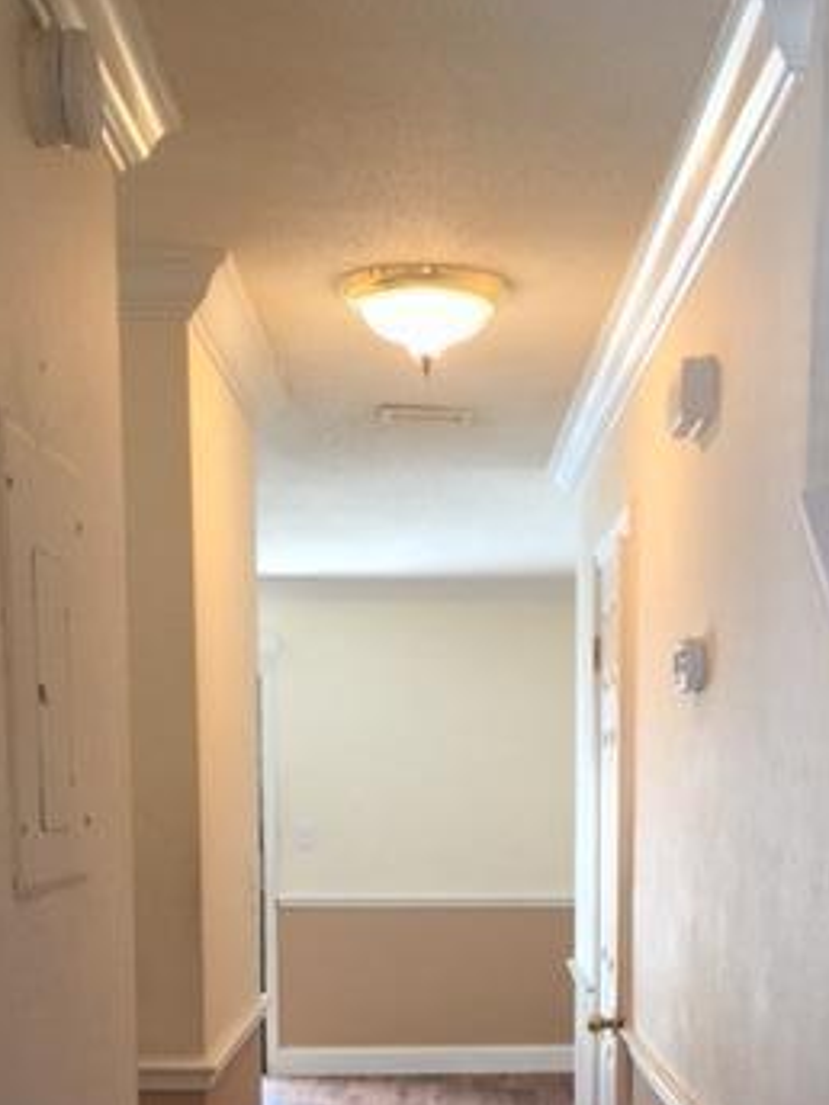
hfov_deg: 26.9
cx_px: 549
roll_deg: +0.3
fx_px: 1724
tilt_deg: -4.3
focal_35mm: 54
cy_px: 993
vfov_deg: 33.7
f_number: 2.2
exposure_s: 1/30
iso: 40
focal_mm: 4.15
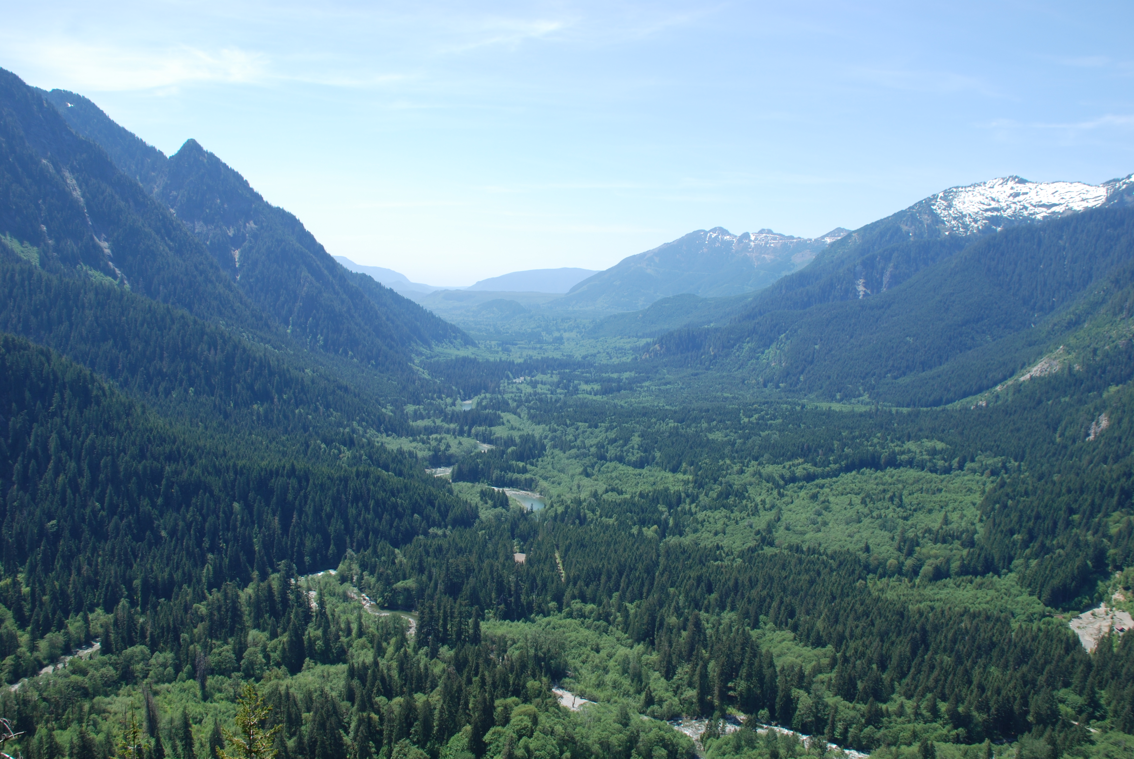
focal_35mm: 30
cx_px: 567
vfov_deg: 43.7
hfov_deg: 61.9
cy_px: 380
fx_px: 946
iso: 125
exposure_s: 1/200
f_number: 7.1
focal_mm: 20
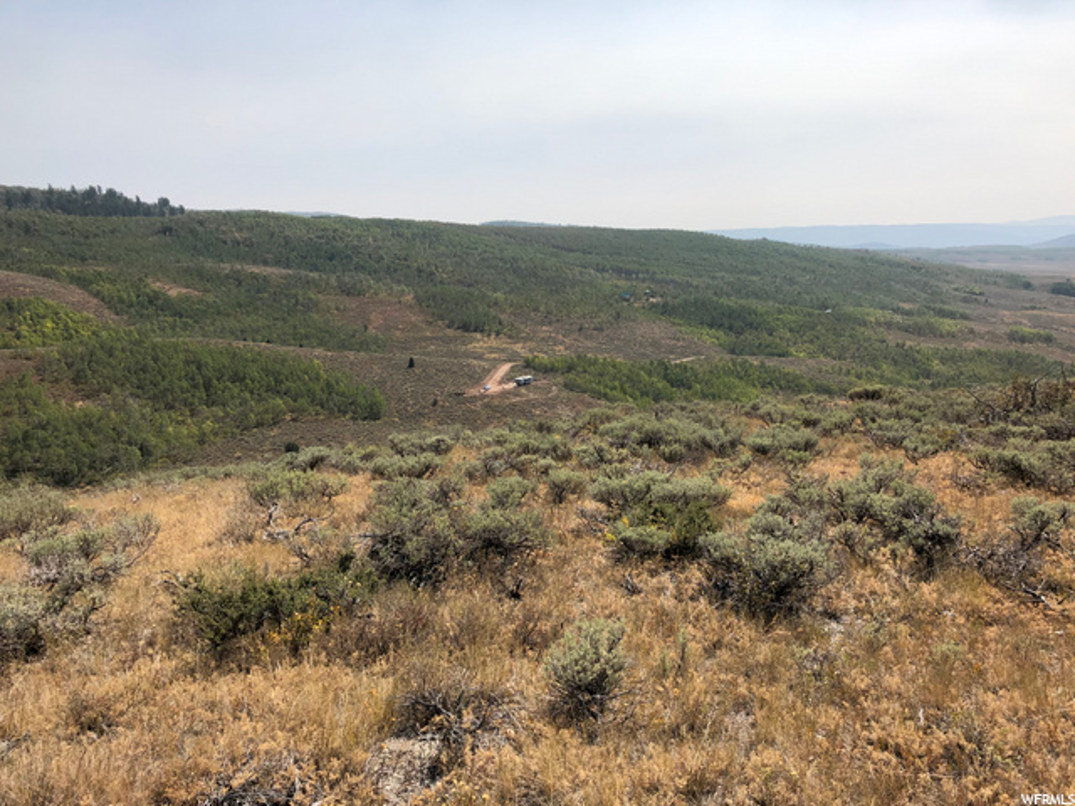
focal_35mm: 28
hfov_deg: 63.4
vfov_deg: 49.7
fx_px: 870
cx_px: 538
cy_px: 403
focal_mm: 3.99
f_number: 1.8
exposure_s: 1/3472
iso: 25
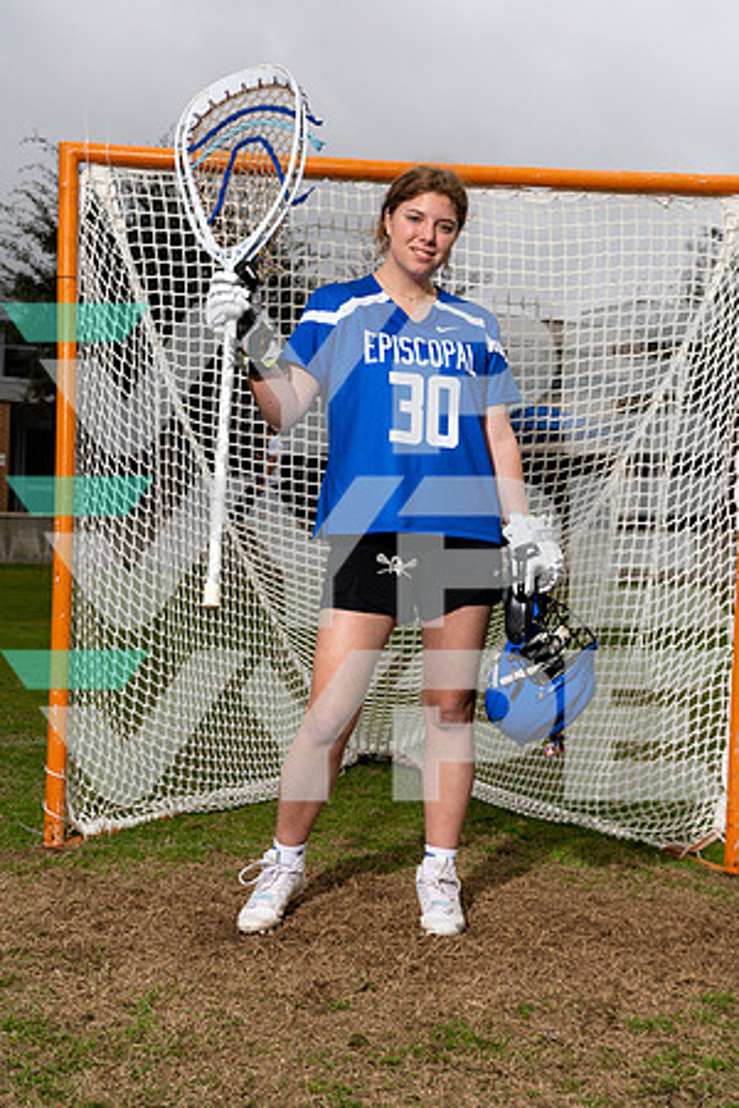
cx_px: 370
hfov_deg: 26.0
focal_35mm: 52
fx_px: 1601
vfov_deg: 38.2
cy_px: 554
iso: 200
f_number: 9
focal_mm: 52
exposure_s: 1/250
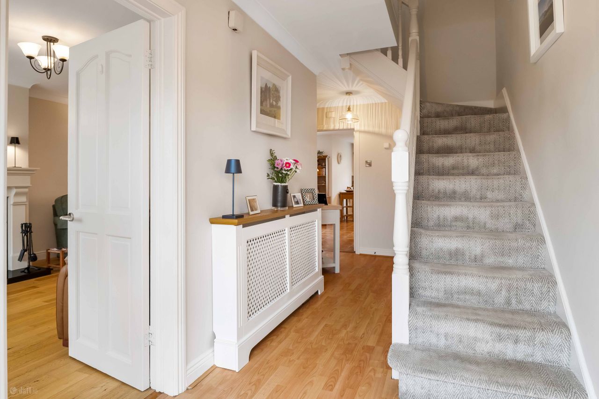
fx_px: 333
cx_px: 300
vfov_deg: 61.9
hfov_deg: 84.0
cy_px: 200
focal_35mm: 20
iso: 640
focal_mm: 20
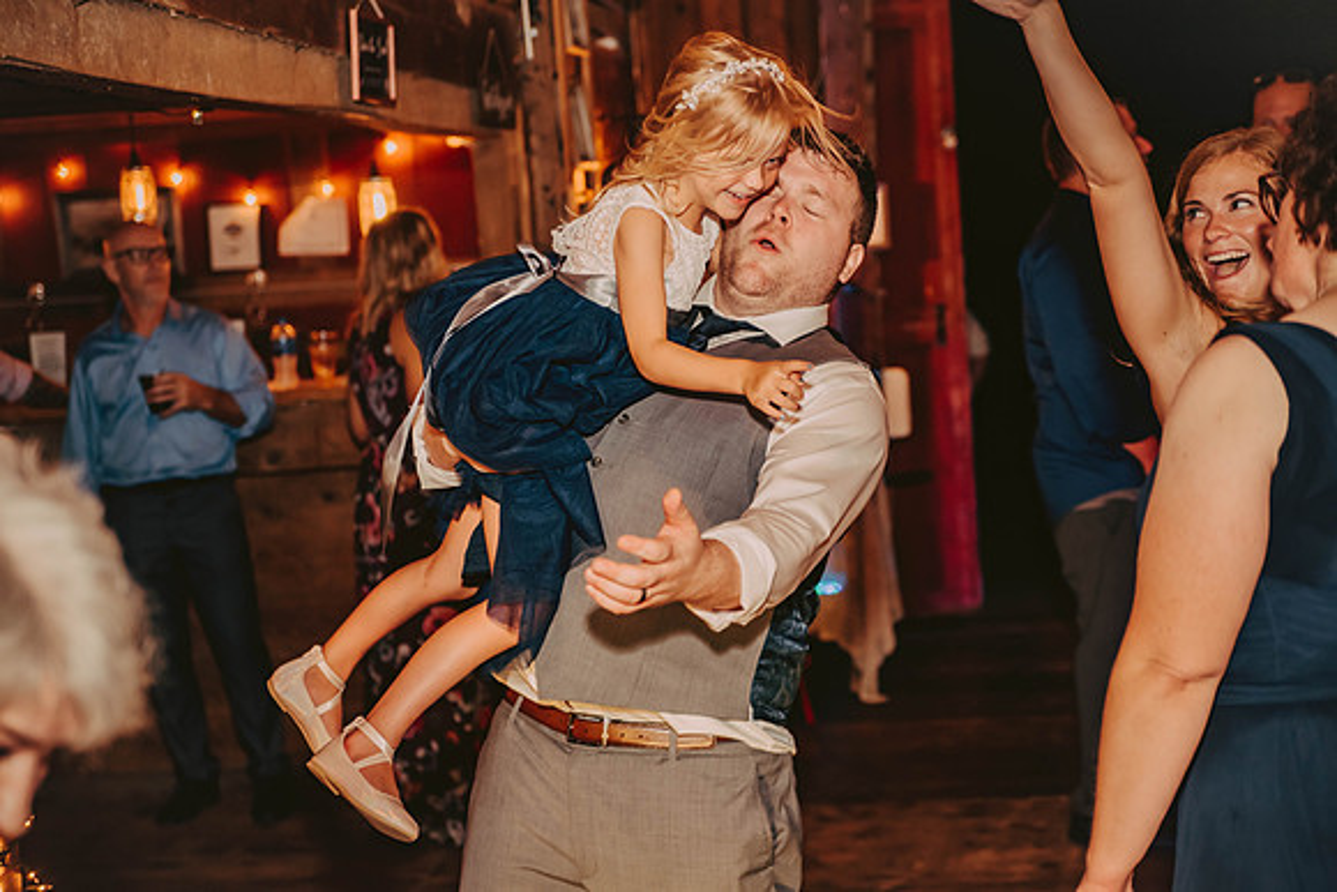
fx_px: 2303
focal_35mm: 62
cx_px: 668
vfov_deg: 21.9
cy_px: 446
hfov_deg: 32.4
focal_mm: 62
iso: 1000
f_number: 2.8
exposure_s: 1/160
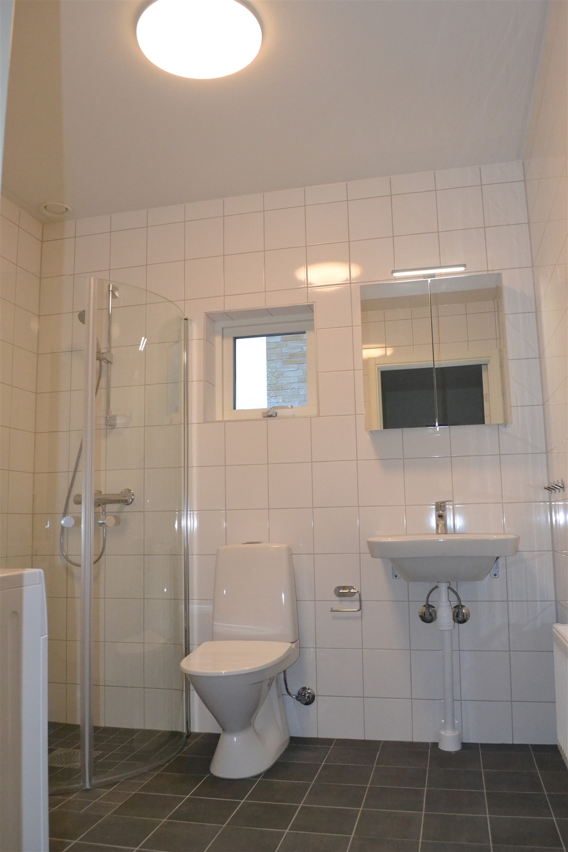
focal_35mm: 27
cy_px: 426
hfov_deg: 47.9
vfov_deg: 67.4
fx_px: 639
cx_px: 284
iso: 3200
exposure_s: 1/200
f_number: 7.1
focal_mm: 18
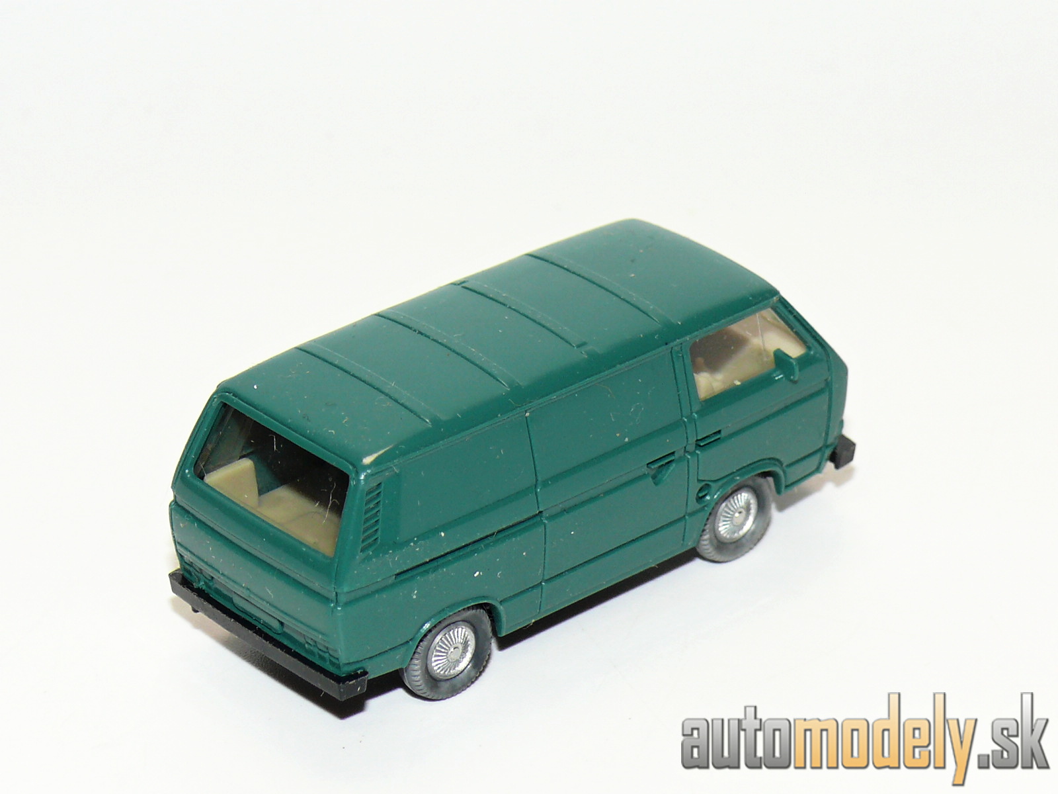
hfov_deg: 14.6
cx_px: 529
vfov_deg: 11.0
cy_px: 397
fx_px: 4126
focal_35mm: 135
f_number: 4
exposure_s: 1/30
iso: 100
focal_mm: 16.1
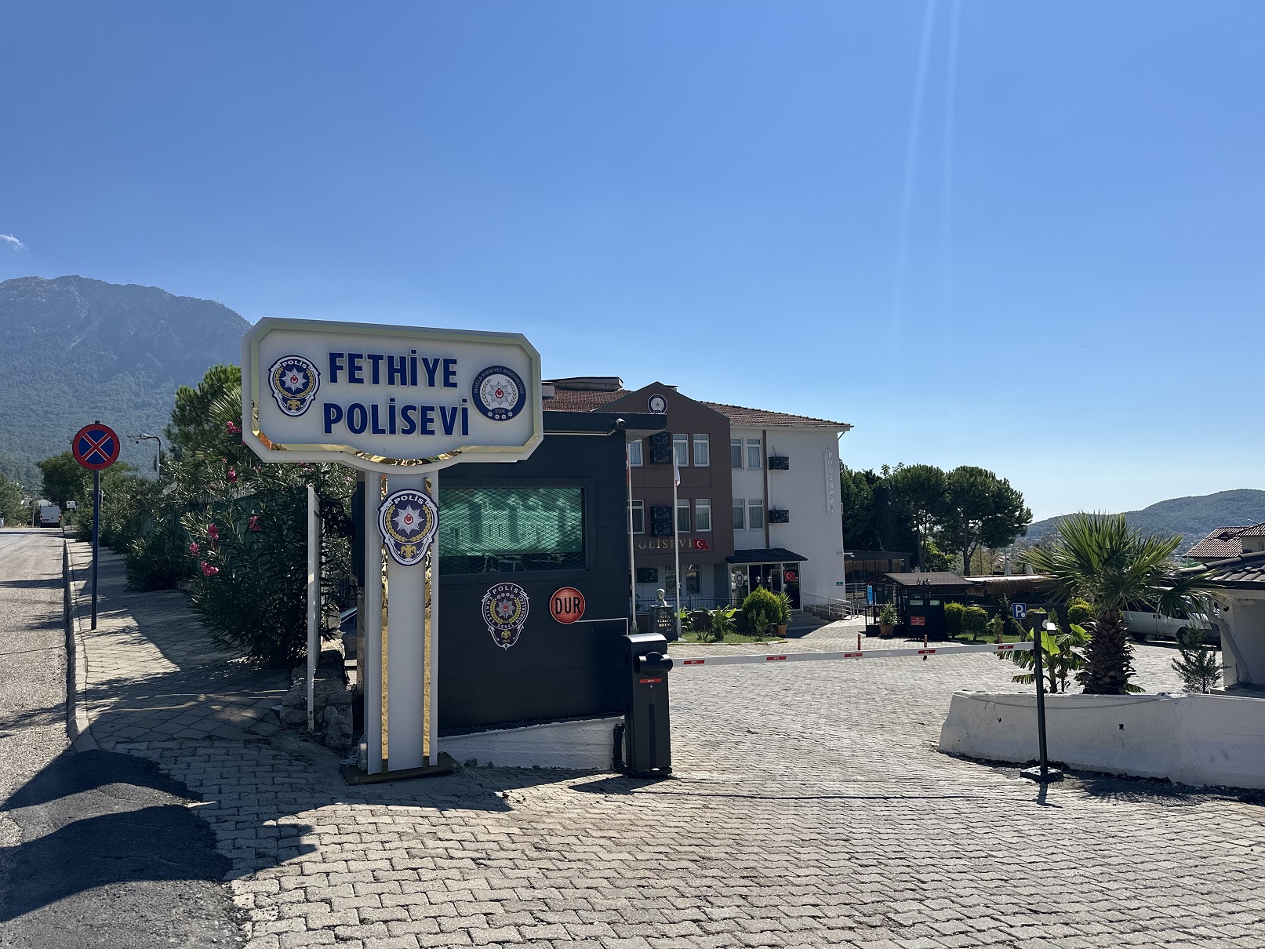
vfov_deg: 56.8
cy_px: 474
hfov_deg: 71.6
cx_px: 632
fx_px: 877
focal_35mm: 24
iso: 80
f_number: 1.78
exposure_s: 1/9709
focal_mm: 6.86
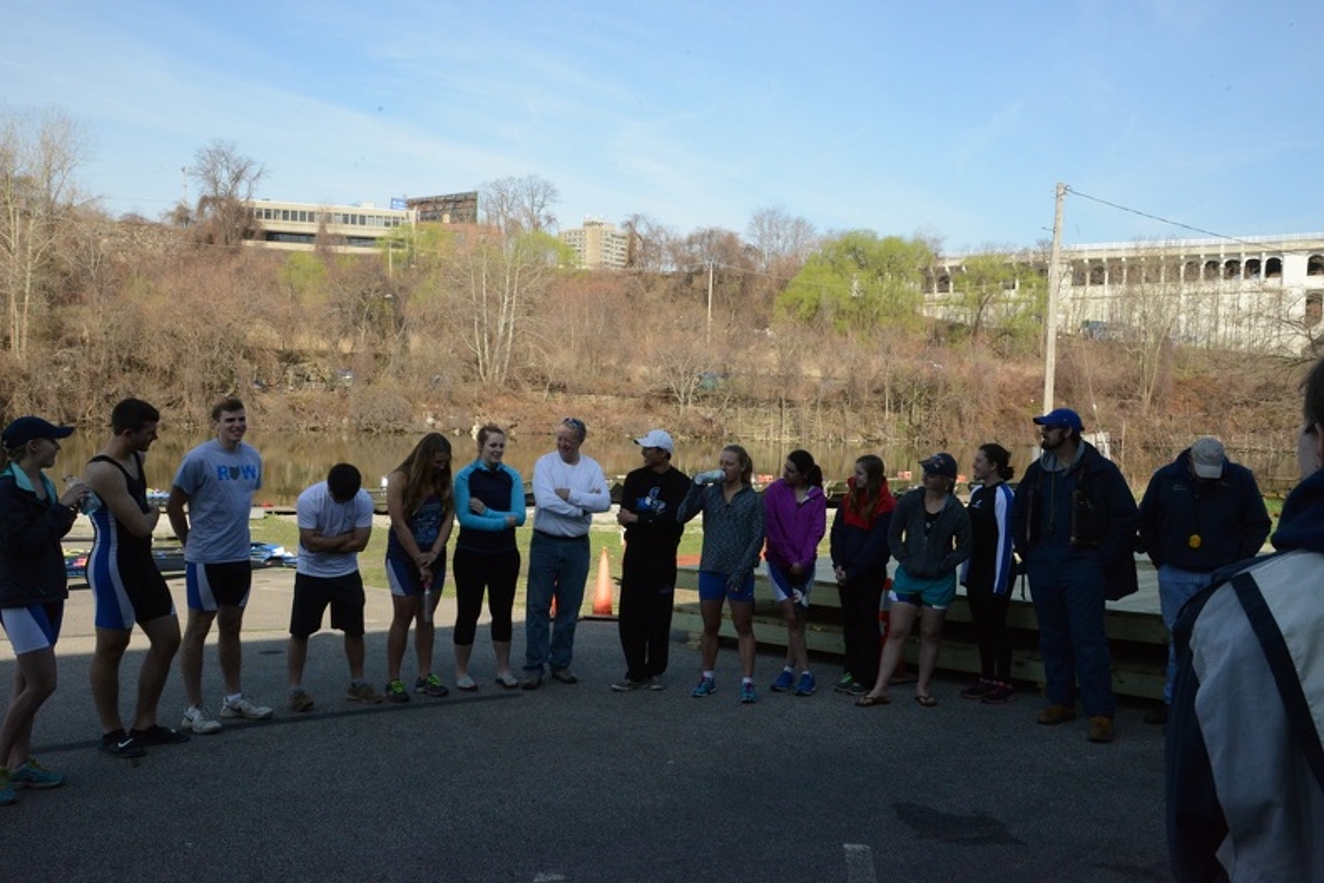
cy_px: 442
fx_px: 1177
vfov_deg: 41.1
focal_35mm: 32
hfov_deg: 58.7
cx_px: 662
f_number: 16
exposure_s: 1/1600
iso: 5000
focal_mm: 32
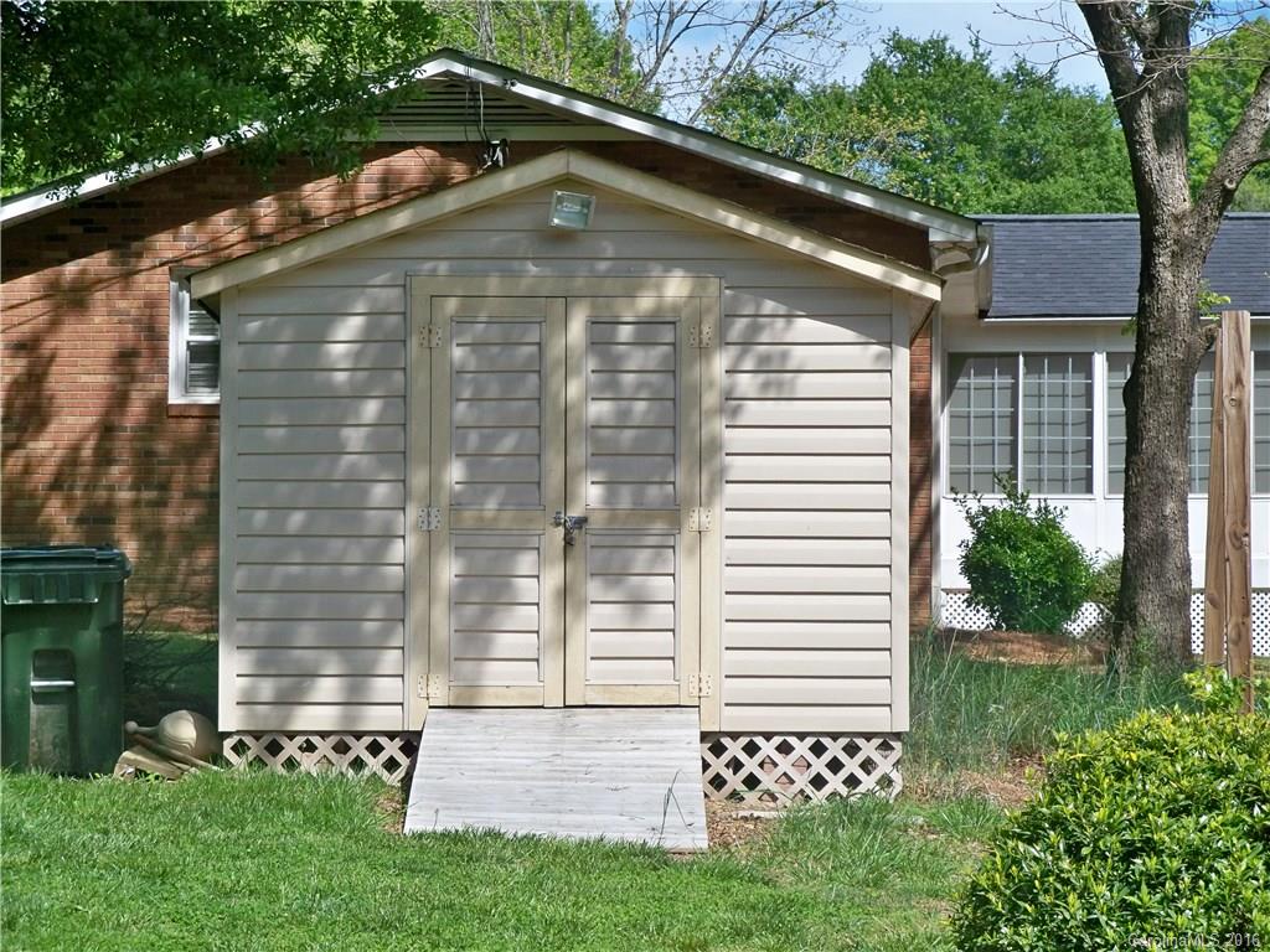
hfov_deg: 15.9
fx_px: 4549
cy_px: 476
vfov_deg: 12.0
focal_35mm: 124
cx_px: 635
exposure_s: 1/500
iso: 80
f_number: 4.2
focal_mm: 21.9
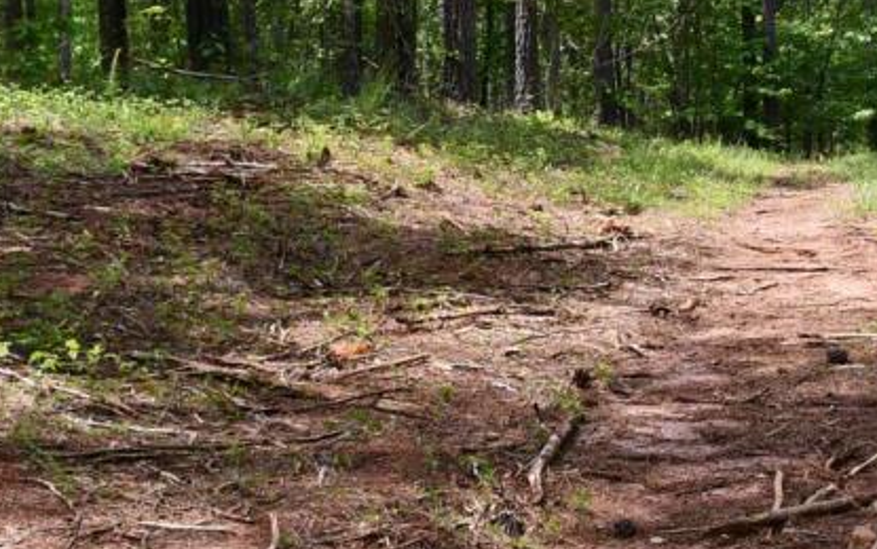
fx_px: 2535
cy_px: 116
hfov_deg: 19.3
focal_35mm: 106
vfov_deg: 12.3
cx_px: 780
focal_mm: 18
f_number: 7.1
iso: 200
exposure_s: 1/250
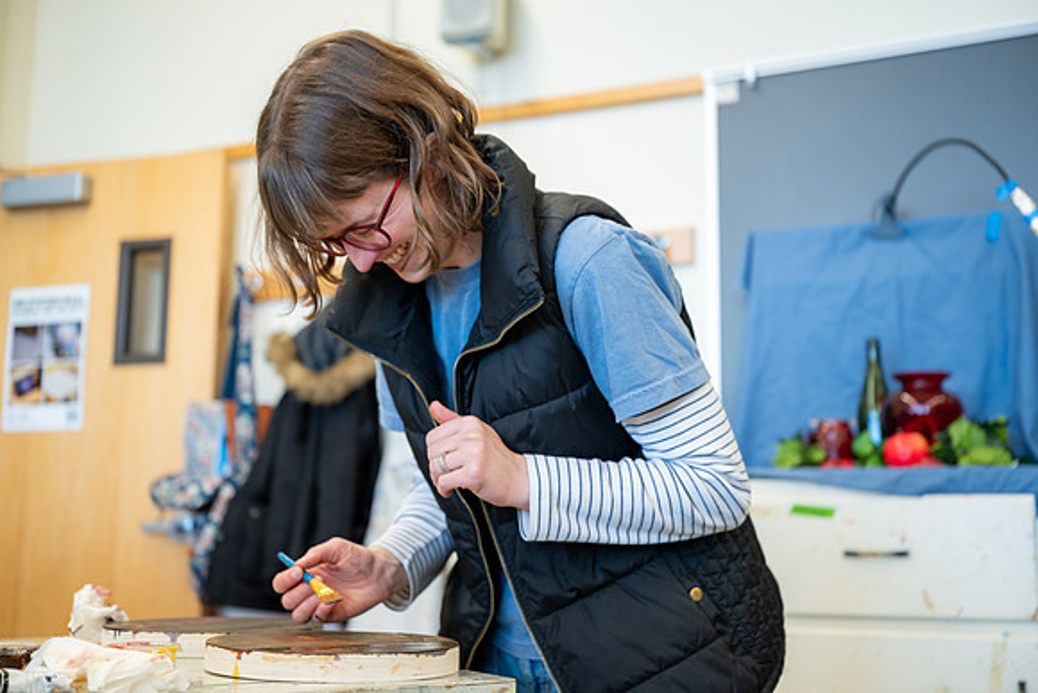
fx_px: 1182
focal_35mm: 41
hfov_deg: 47.4
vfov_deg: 32.6
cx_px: 519
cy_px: 346
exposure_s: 1/100
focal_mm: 41
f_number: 2.8
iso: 320
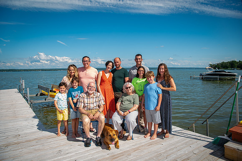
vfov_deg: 53.1
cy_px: 80
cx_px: 121
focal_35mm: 24
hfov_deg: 73.8
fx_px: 161
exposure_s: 1/200
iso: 50
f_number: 7.1
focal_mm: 24
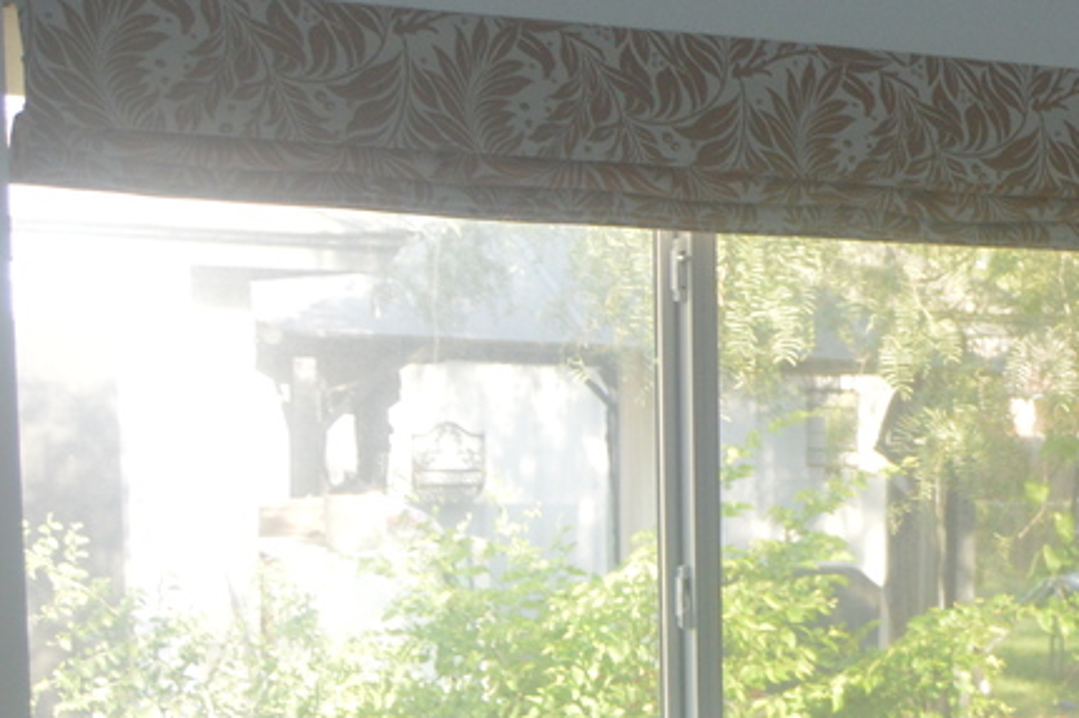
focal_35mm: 102
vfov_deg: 13.0
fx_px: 3055
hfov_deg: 17.6
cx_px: 1711
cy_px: 896
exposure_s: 1/100
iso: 400
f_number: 4
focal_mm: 18
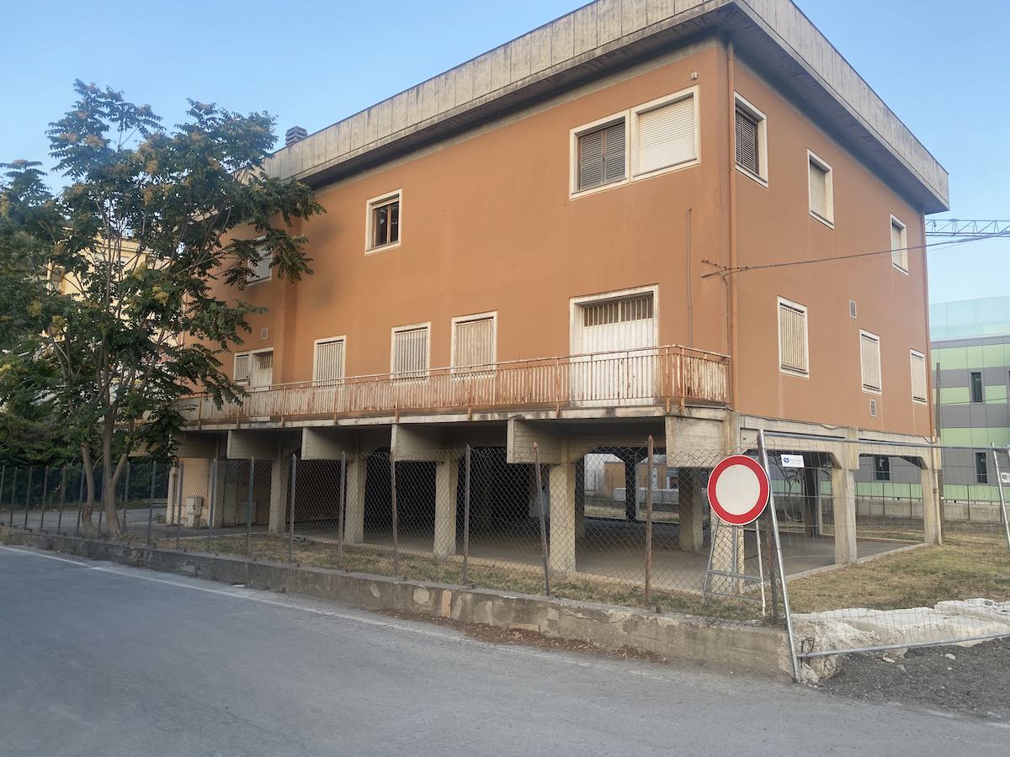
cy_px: 378
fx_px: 759
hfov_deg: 67.3
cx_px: 505
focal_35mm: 26
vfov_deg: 53.1
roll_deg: -1.5
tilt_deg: +7.0
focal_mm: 4.25
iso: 32
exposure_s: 1/122
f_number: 1.8
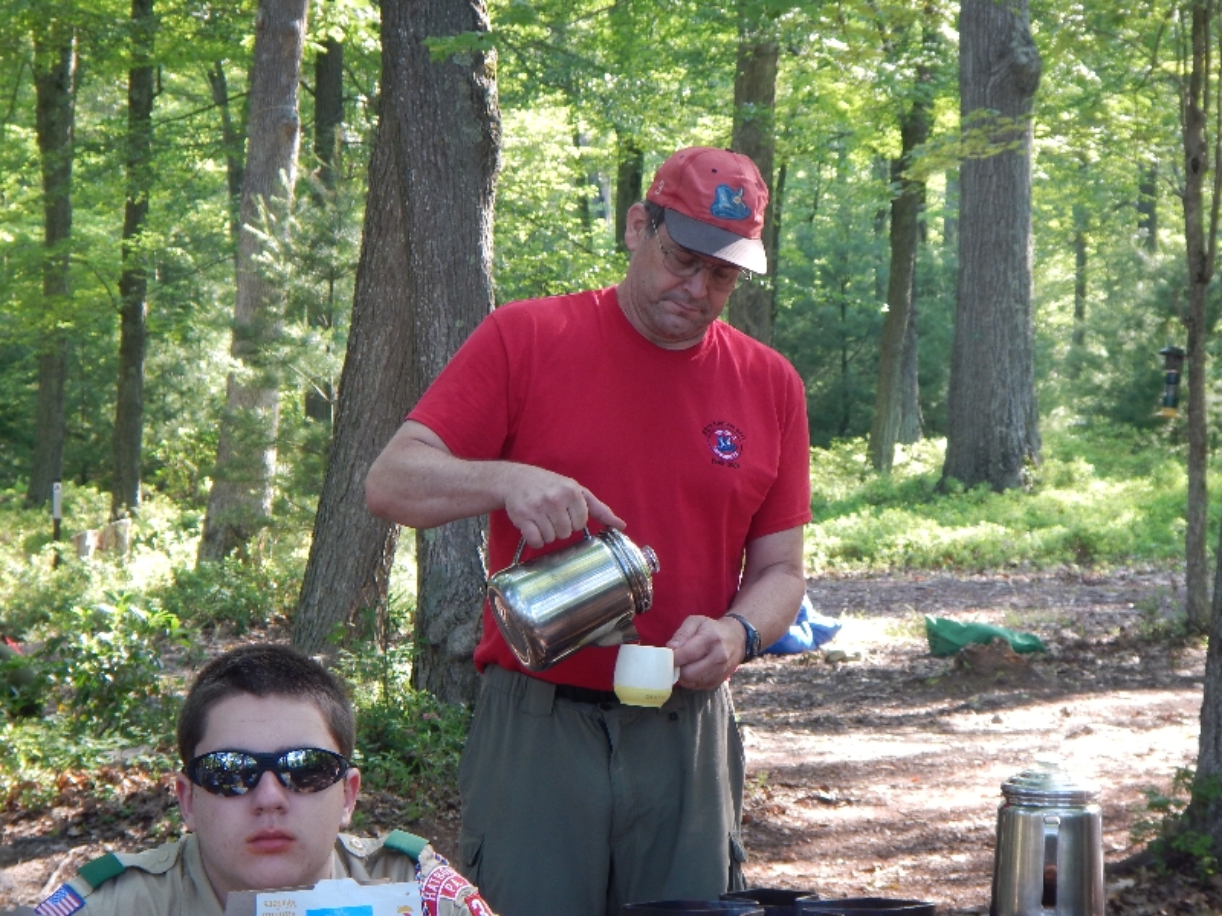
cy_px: 458
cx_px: 611
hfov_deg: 16.8
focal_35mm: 117
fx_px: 4130
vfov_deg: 12.7
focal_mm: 21
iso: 125
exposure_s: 1/30
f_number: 4.7
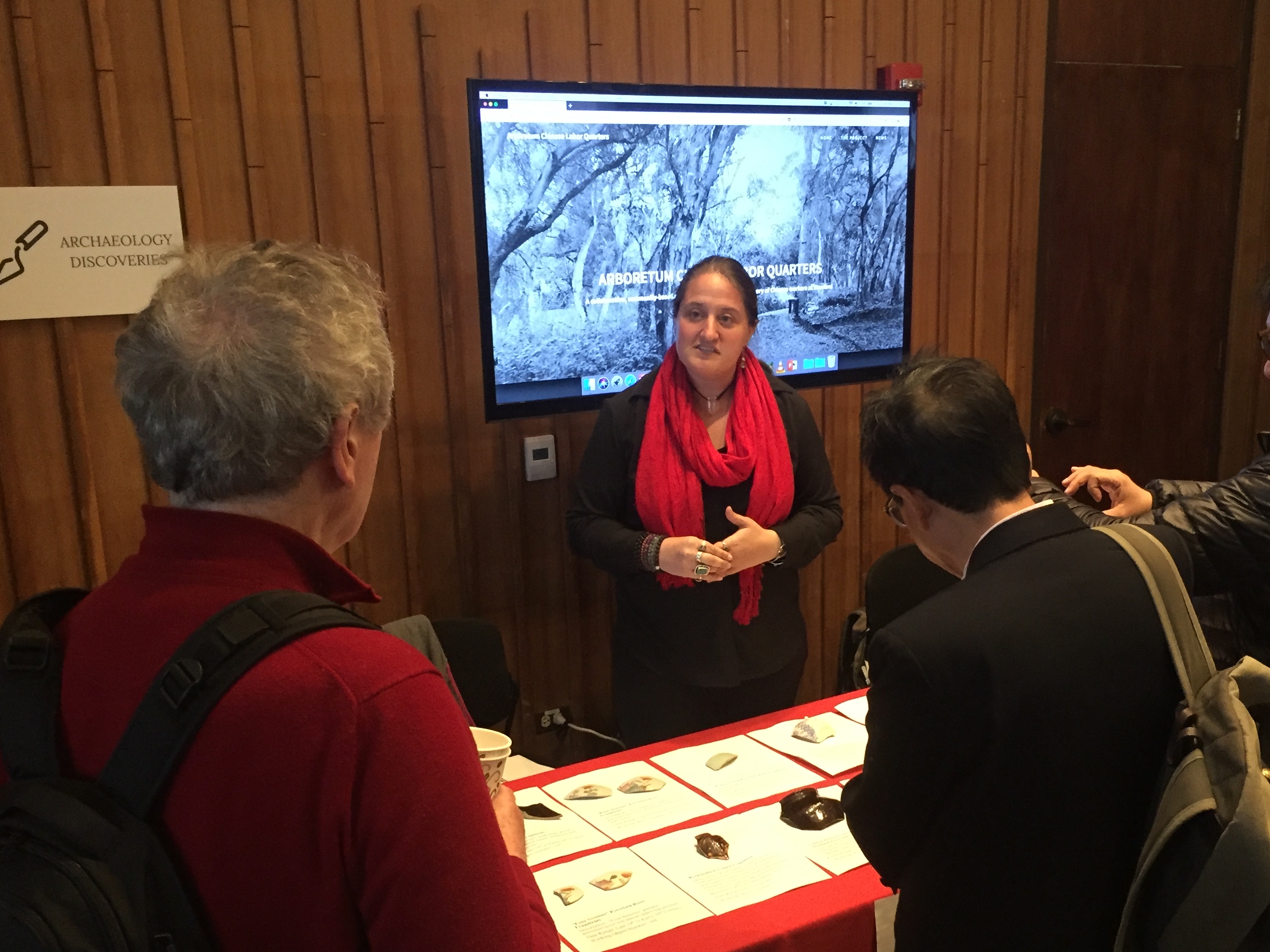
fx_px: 1431
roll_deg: +0.4
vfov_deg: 36.6
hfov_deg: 47.6
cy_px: 587
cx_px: 762
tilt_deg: -13.6
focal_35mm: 39
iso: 250
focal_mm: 4.15
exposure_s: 1/20
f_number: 2.2
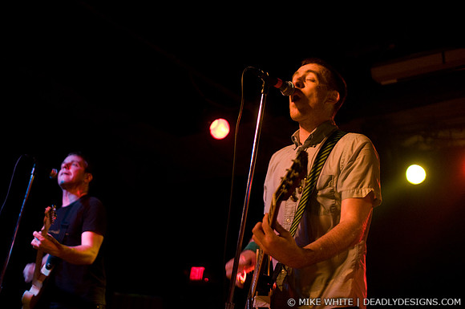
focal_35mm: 45
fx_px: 580
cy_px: 154
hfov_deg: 43.7
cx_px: 232
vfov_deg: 29.8
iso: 1000
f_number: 1.4
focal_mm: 30
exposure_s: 1/80
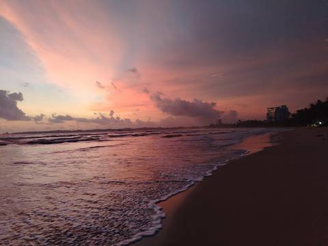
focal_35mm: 24
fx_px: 227
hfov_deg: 71.6
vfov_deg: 56.8
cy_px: 123
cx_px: 164
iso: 1119
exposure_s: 1/100
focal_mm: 5.25
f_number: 1.75
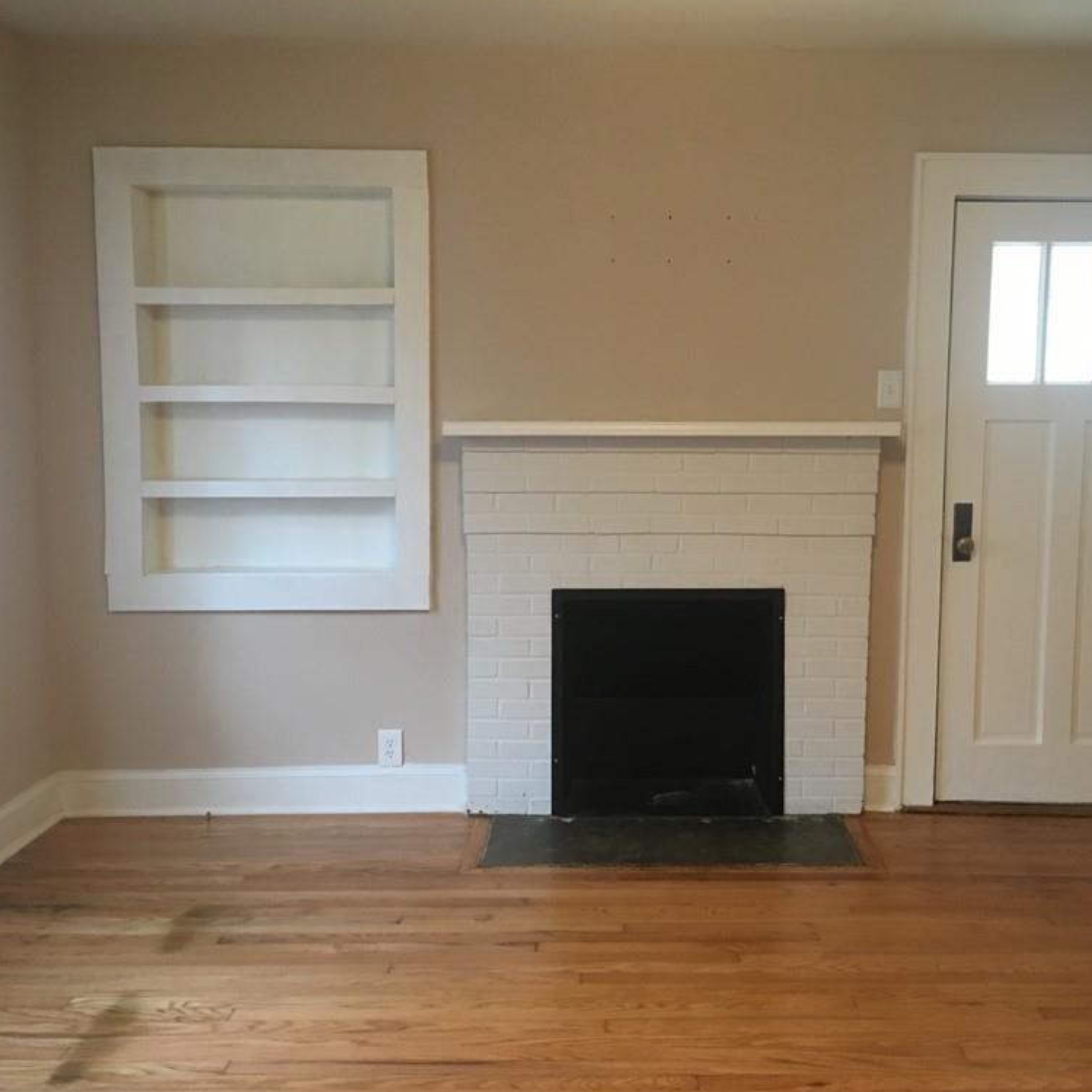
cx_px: 639
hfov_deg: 47.0
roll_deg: -1.0
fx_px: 1249
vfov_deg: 47.2
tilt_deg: -6.2
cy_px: 546
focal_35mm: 35
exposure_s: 1/30
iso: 125
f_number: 2.2
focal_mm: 4.15
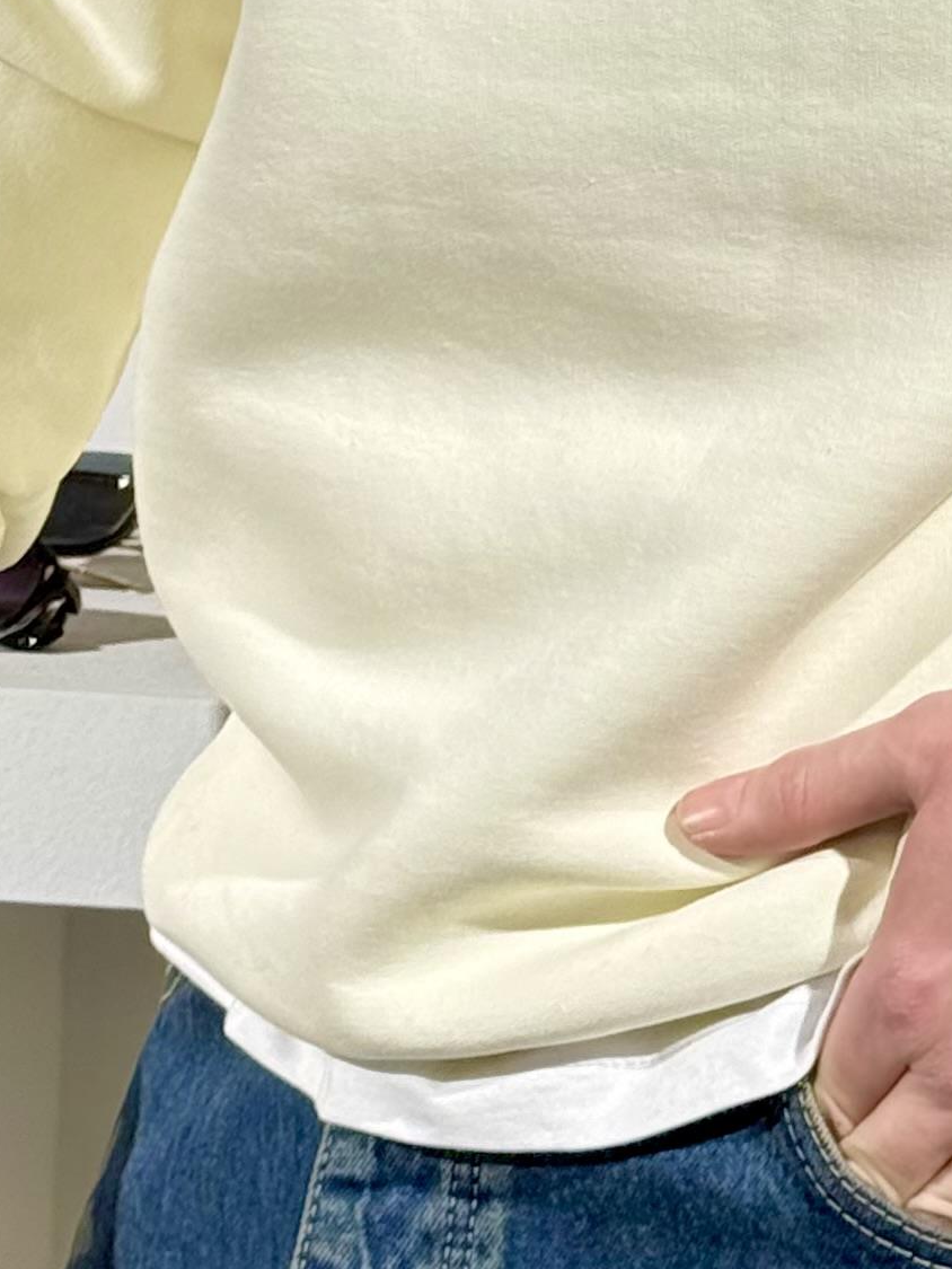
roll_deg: -1.5
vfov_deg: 11.2
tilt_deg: -1.5
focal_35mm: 172
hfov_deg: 8.6
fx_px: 6306
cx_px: 994
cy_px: -301
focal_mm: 6.76
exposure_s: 1/242
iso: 100
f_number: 1.78
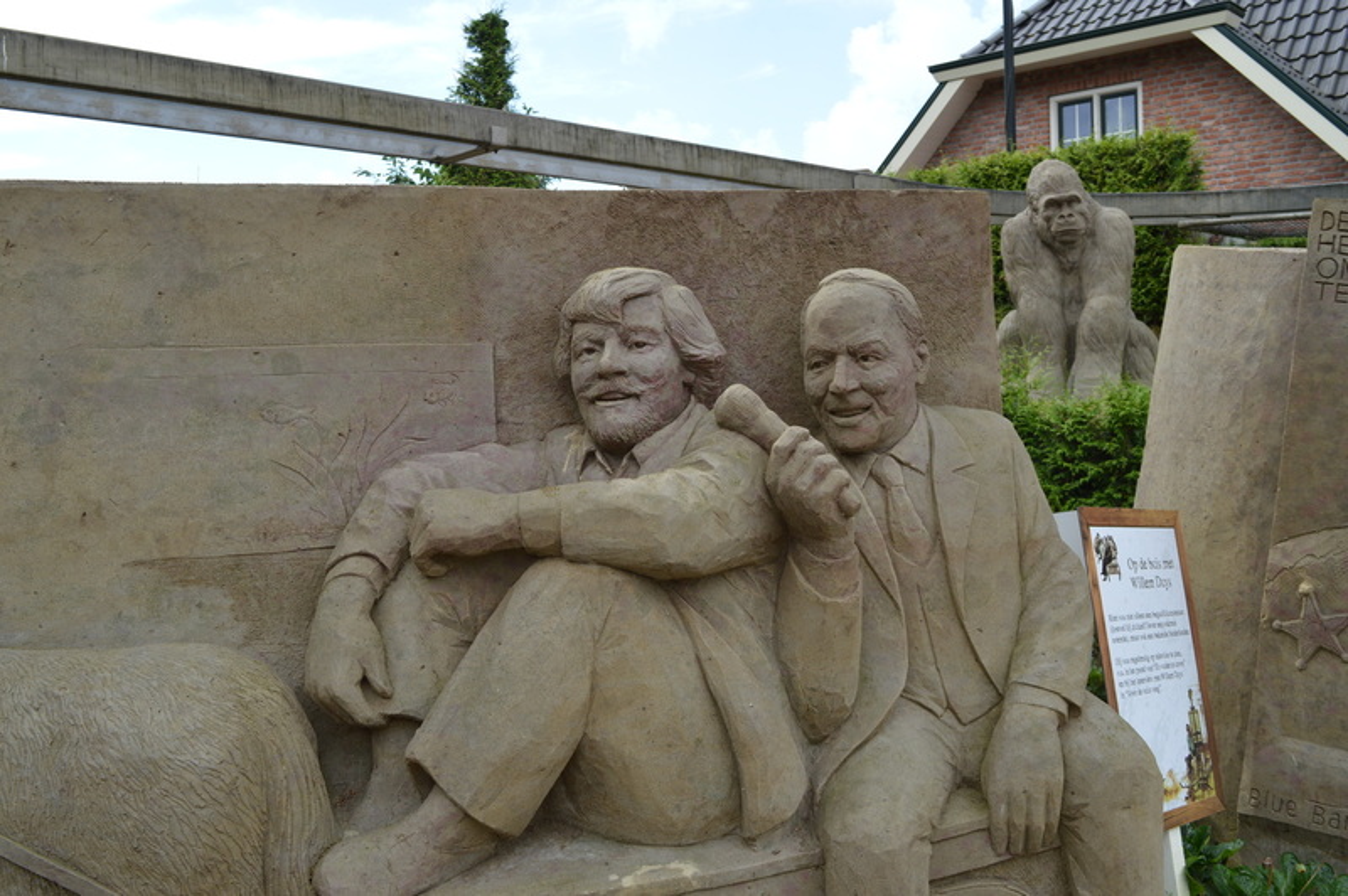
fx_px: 1235
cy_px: 448
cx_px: 674
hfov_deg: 57.3
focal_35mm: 33
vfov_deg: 39.9
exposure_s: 1/160
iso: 100
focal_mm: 22
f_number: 8
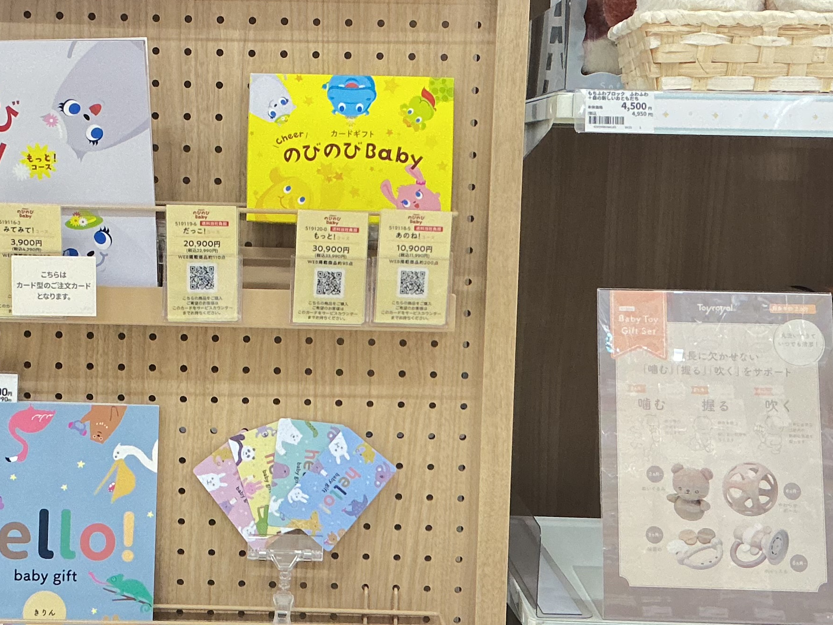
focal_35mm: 66
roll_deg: -1.1
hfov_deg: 29.3
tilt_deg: -7.8
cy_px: 324
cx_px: 306
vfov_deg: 22.3
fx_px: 1588
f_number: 1.8
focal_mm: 3
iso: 250
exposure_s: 1/60
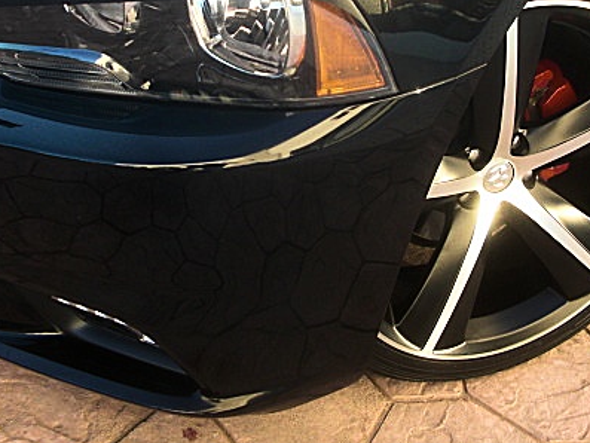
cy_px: 106
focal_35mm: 58
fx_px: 989
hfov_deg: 33.2
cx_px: 278
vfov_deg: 24.9
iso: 100
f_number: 2.8
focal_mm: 6.3
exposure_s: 1/100
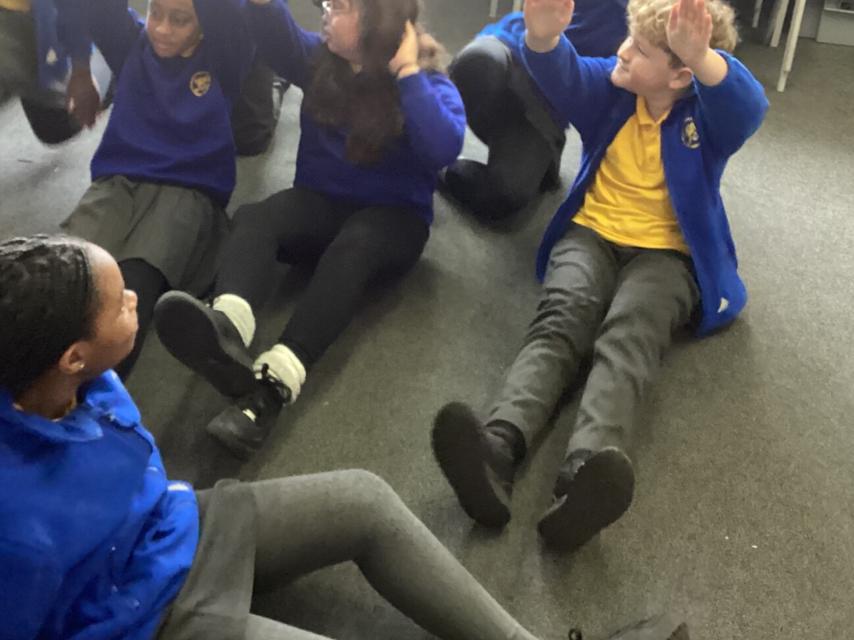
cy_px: 203
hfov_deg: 43.7
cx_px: 355
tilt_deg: -30.2
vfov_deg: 33.2
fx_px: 1061
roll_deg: -0.9
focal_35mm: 43
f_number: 2.4
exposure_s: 1/40
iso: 320
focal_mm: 3.3
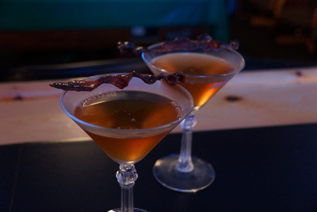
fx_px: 396
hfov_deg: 43.6
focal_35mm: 45
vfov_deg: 29.9
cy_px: 106
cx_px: 158
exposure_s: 1/20
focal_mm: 30
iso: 1600
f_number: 4
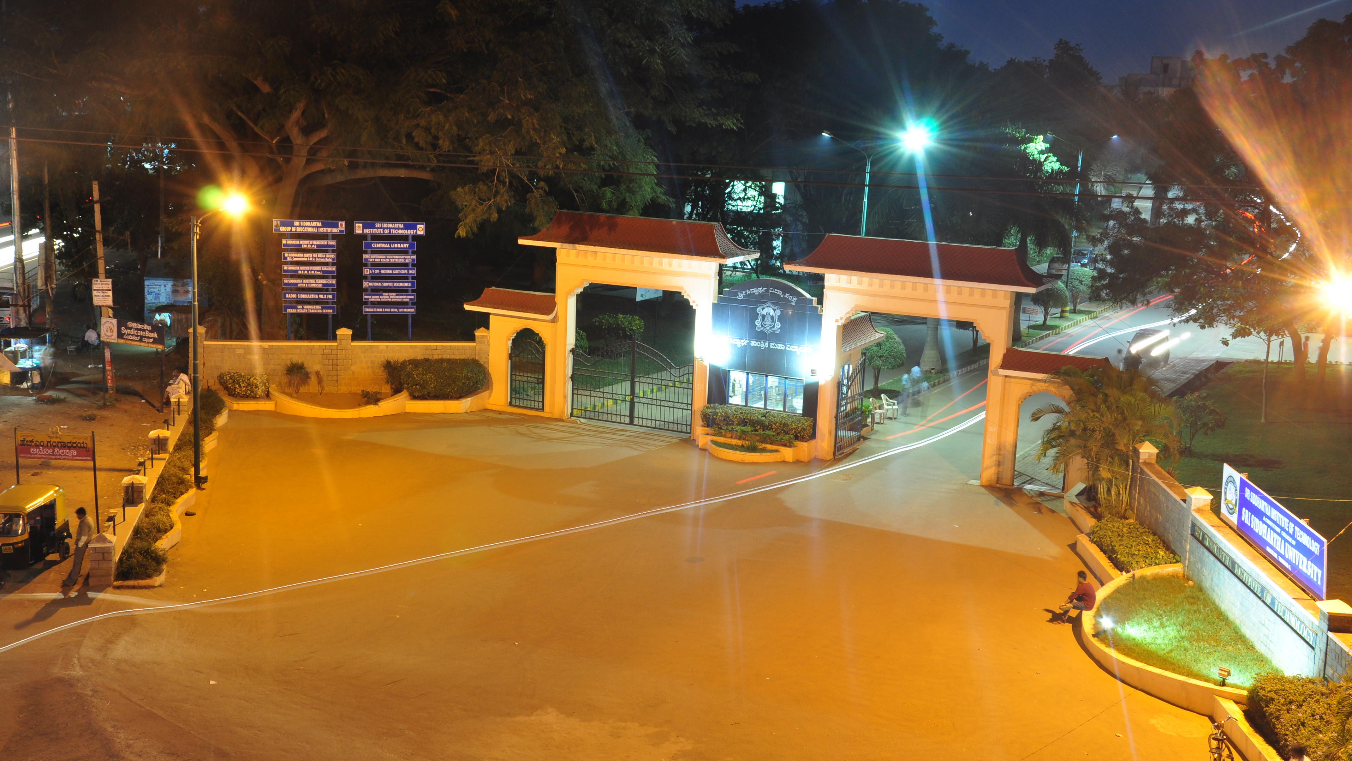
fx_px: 1577
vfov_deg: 27.1
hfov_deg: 46.4
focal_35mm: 44
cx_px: 676
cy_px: 376
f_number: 13
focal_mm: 28
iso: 200
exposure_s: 25
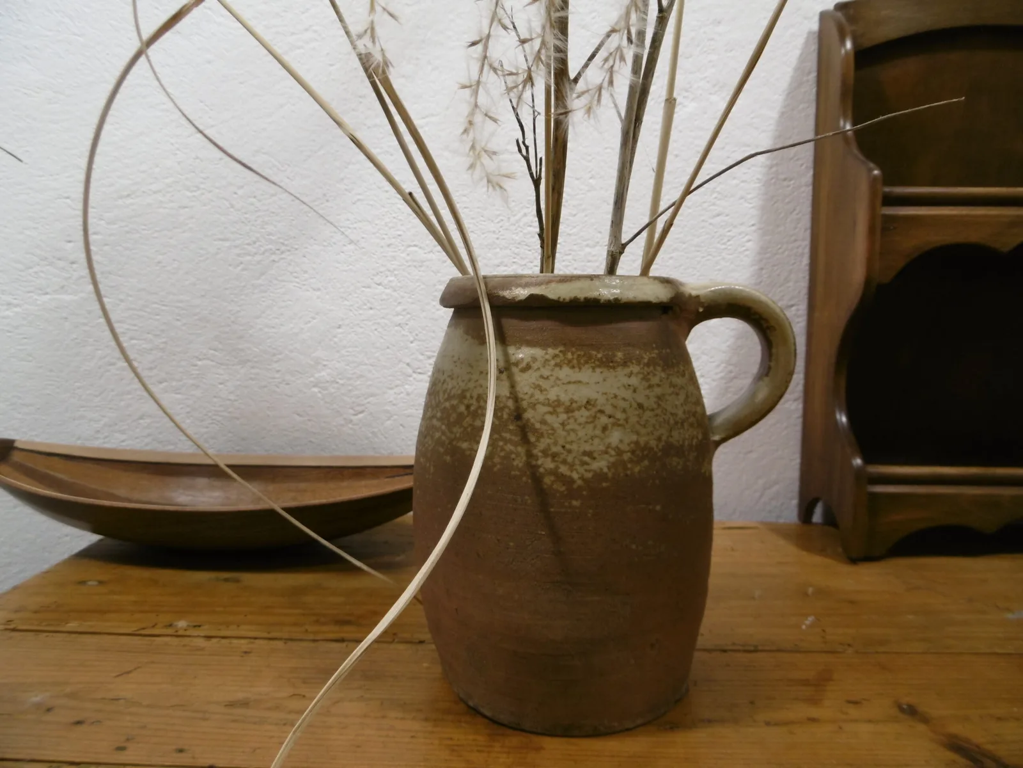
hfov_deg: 71.6
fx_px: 709
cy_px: 384
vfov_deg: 56.8
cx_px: 512
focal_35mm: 24
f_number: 3.1
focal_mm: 4.3
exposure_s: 1/15
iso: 100
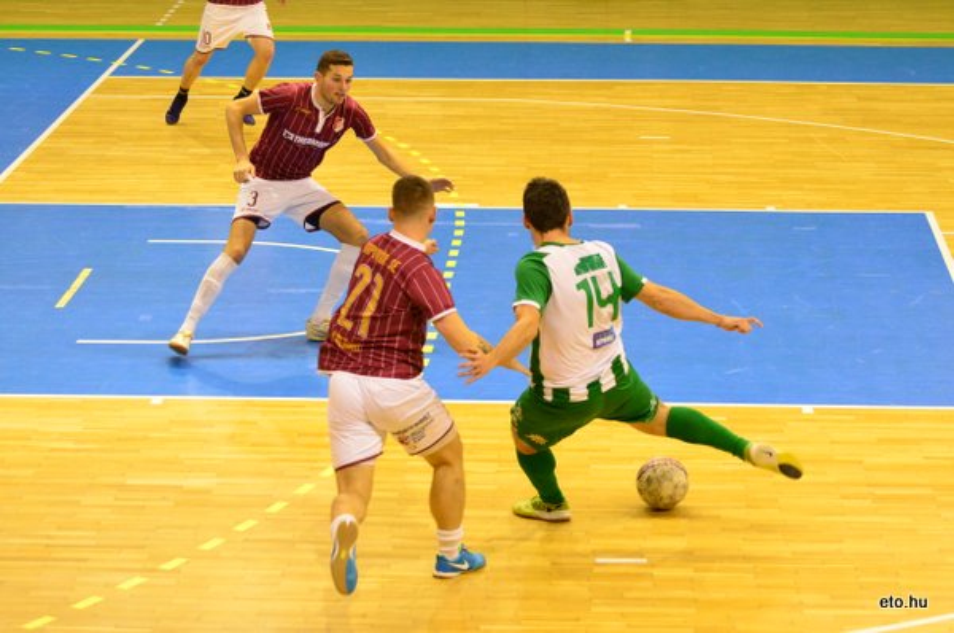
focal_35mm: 128
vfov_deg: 10.7
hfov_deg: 16.1
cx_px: 477
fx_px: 3373
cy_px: 316
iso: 4000
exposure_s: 1/400
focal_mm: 85
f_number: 4.5
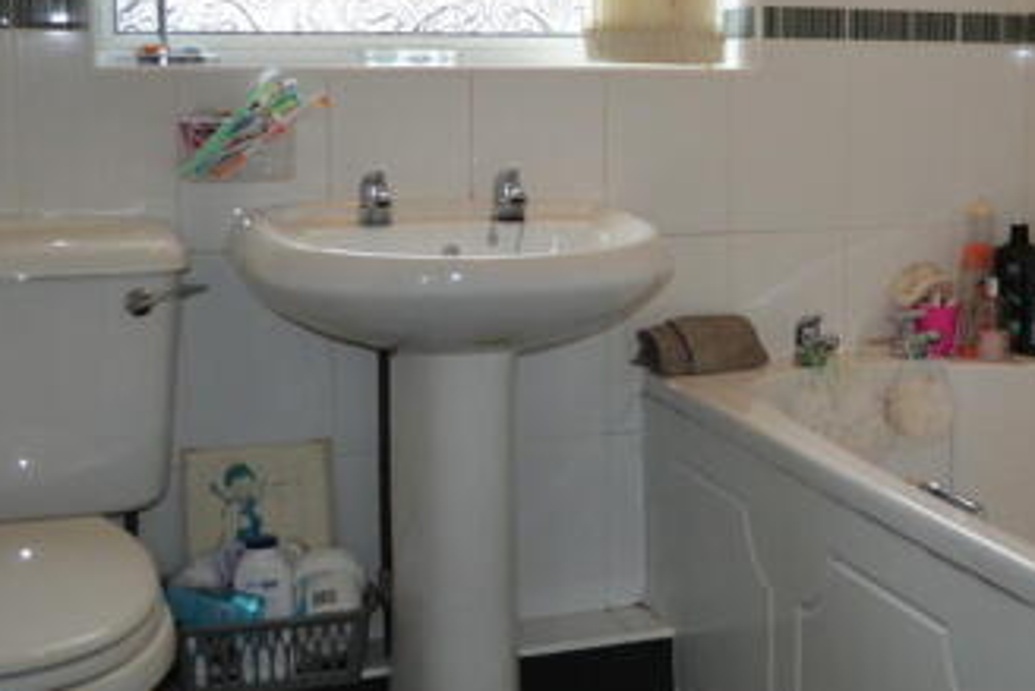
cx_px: 825
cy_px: 241
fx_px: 1553
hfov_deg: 35.7
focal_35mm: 54
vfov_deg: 25.0
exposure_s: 1/60
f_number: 3.5
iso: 1250
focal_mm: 18
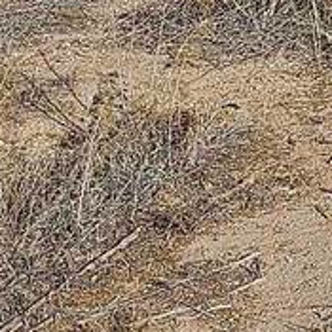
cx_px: 1083
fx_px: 1617
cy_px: -539
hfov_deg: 8.9
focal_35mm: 149
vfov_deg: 9.9
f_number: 1.7
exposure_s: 1/1472
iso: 16
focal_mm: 6.3
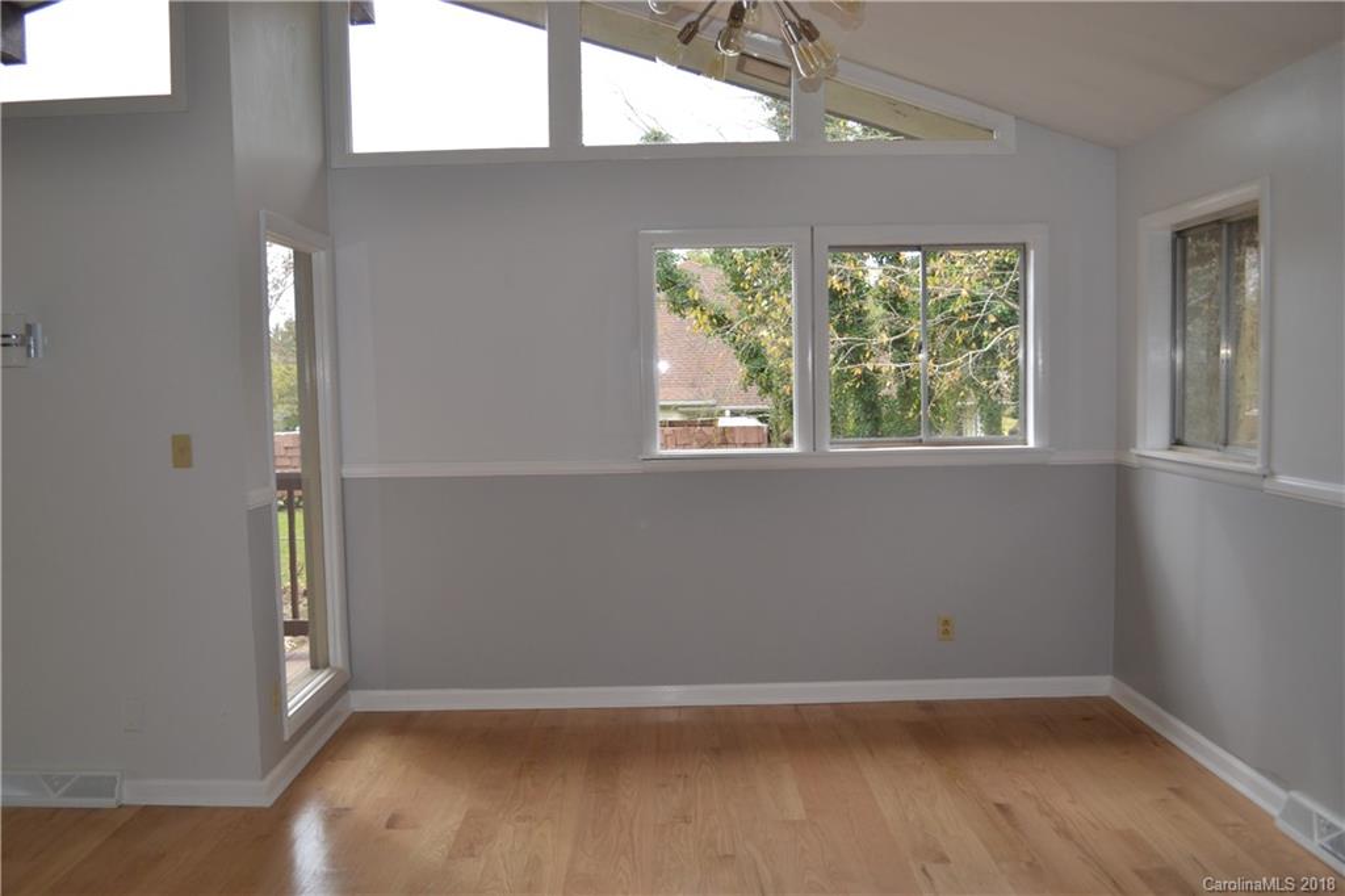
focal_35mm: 30
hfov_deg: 61.9
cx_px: 672
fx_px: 1120
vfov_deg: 43.6
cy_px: 448
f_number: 3.8
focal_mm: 20
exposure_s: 1/200
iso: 320
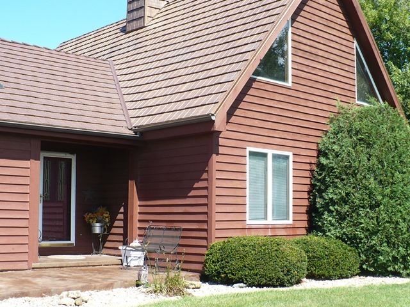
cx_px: 205
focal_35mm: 52
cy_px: 154
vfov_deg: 28.0
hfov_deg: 36.8
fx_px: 616
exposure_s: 1/500
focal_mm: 6.1
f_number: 2.8
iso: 100
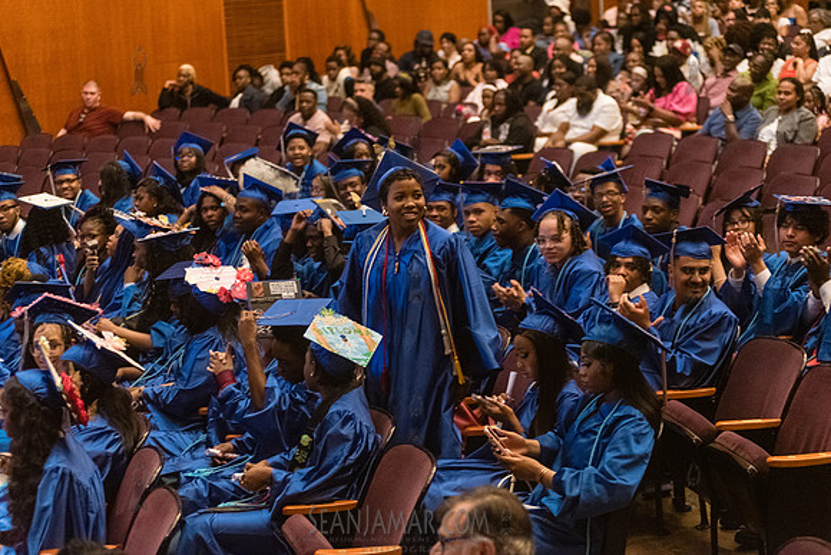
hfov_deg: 25.4
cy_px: 278
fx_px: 1847
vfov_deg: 17.1
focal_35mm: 80
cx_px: 416
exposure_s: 1/125
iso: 8000
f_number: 2.8
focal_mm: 80
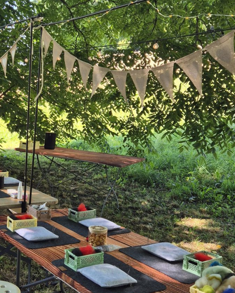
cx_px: 34
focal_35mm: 51
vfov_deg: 36.6
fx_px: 443
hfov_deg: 28.8
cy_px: 137
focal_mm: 5.4
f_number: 1.8
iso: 25
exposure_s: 1/206
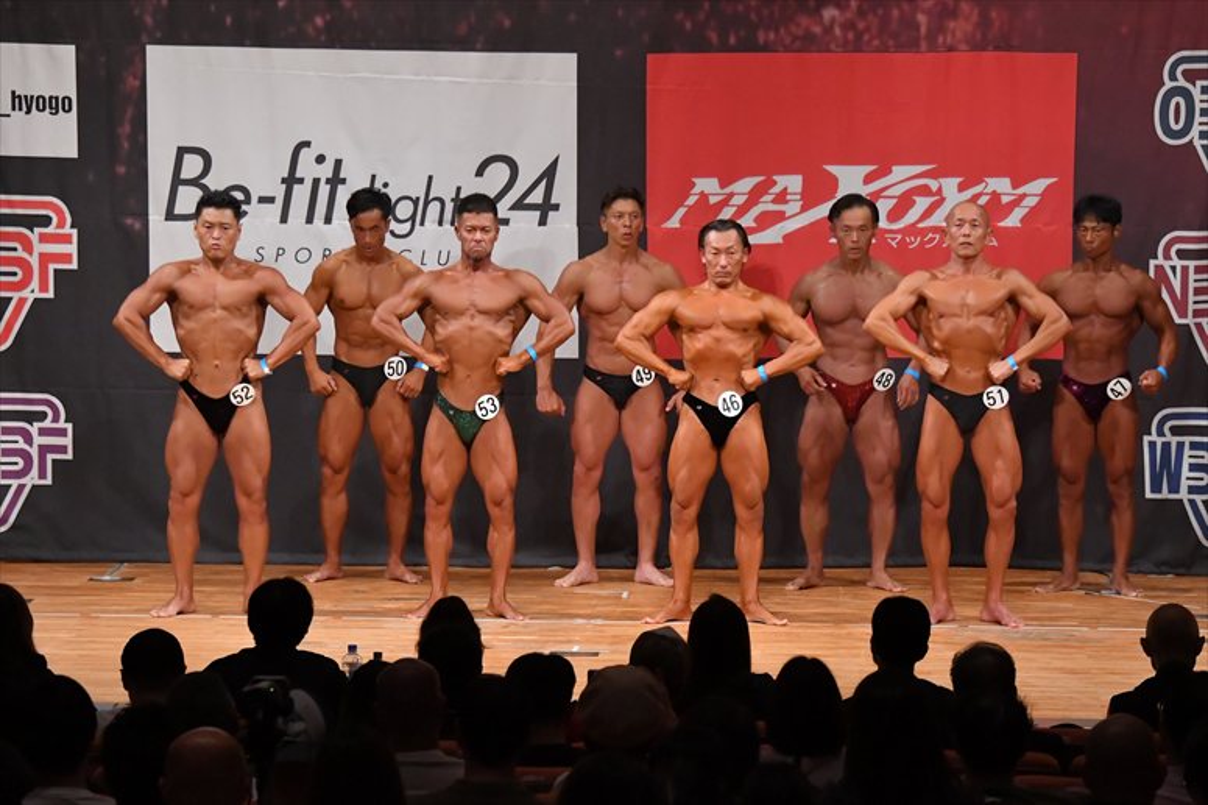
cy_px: 402
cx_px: 604
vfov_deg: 8.2
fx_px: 5635
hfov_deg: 12.2
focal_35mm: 168
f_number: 5.6
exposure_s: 1/400
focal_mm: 112
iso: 7200
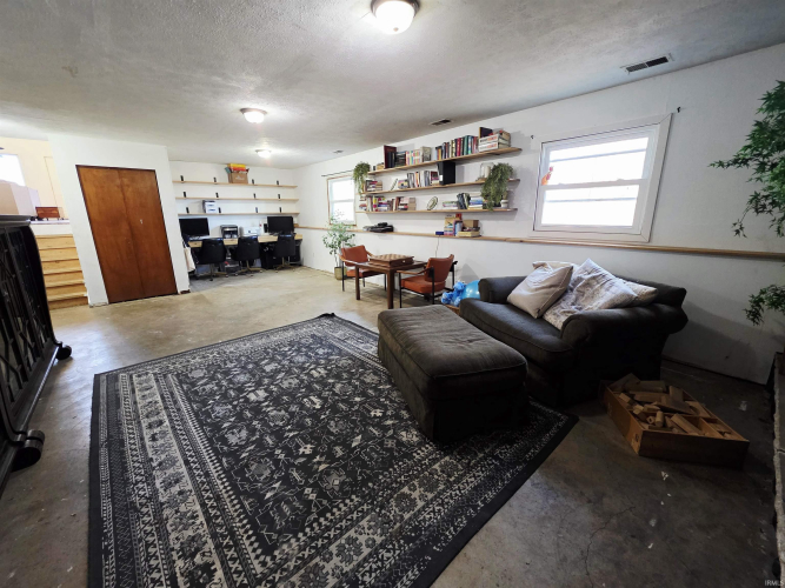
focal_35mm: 13
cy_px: 294
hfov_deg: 106.2
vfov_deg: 89.9
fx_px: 295
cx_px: 392
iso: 500
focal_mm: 2.2
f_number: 1.9
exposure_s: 1/60.2
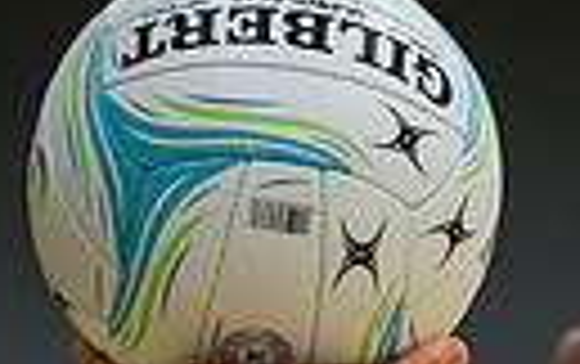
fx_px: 27128
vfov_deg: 0.8
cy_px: 1463
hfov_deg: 1.2
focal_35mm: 1714
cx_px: 521
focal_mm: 200
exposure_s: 1/1250
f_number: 2.8
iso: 4000
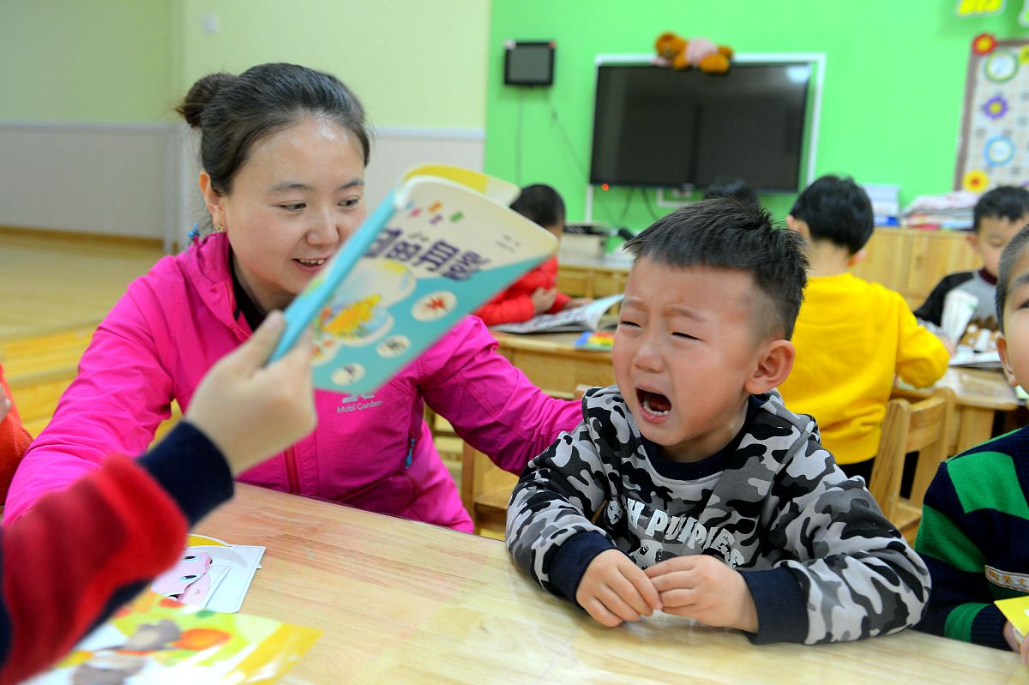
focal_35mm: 32
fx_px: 914
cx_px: 514
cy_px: 342
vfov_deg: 41.1
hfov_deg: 58.7
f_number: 4
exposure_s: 1/60
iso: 800
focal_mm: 32
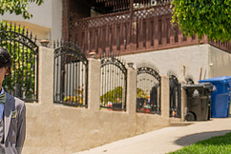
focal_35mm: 88
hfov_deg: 22.3
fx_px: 565
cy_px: 179
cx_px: 4
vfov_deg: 15.1
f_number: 2.8
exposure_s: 1/5000
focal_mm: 35
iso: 200
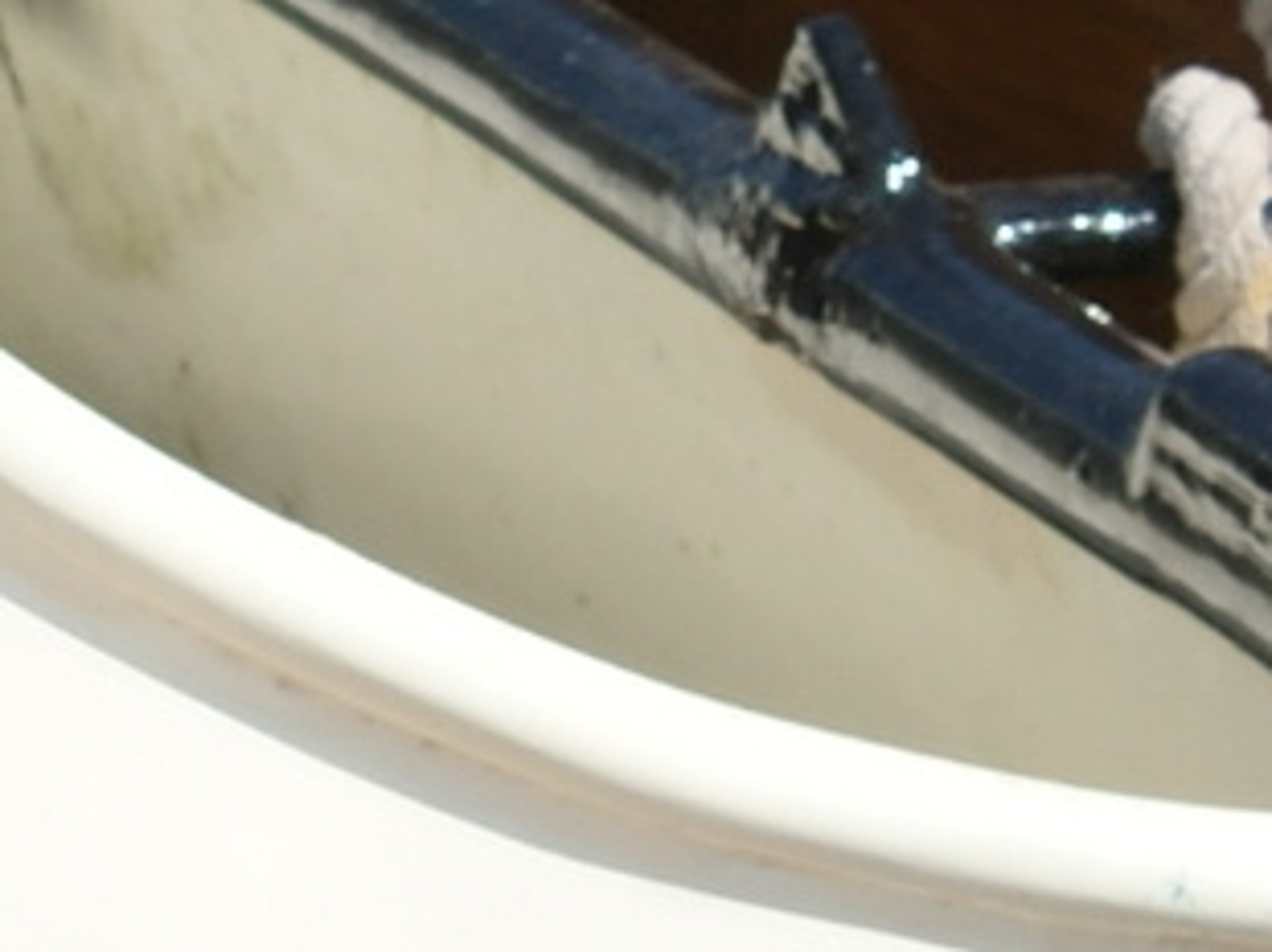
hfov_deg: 6.1
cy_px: 1426
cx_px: -189
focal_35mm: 326
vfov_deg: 4.5
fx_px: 11970
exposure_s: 1/160
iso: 100
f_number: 10
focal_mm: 28
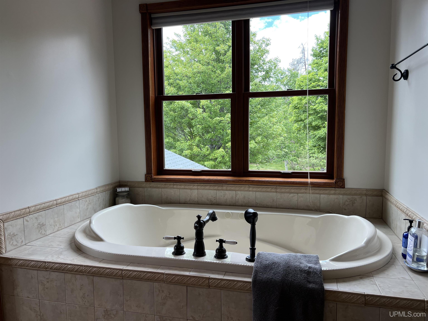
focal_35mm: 26
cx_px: 214
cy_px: 160
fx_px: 321
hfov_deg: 67.3
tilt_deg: -6.3
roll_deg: +0.3
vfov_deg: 53.1
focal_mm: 5.7
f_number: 1.5
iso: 40
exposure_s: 1/249
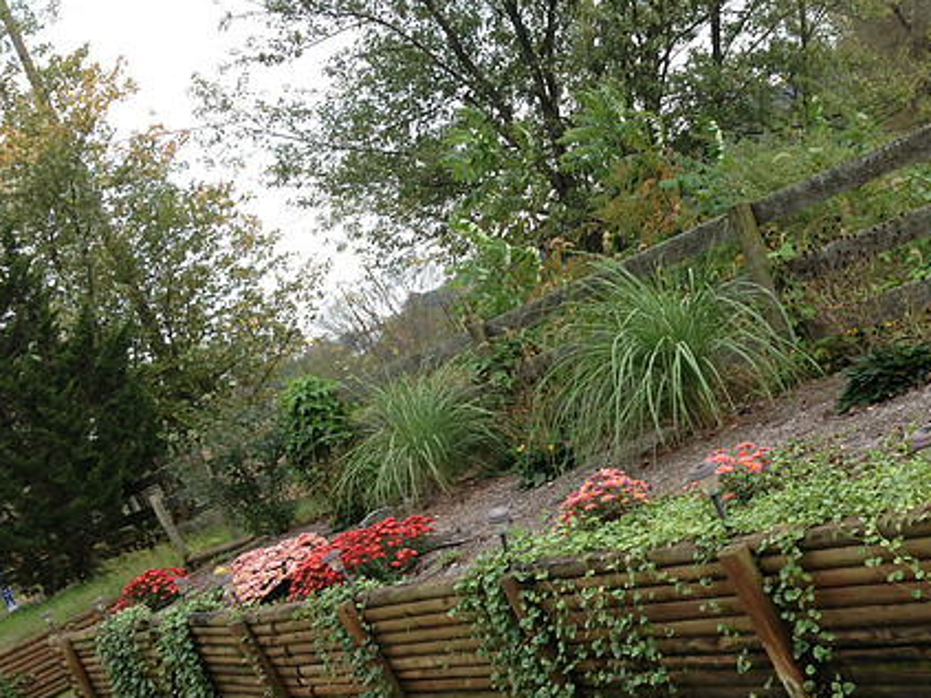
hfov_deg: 39.2
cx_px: 616
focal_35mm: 48
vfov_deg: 30.1
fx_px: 1291
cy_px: 430
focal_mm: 4.28
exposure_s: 1/143
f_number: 2.4
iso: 50
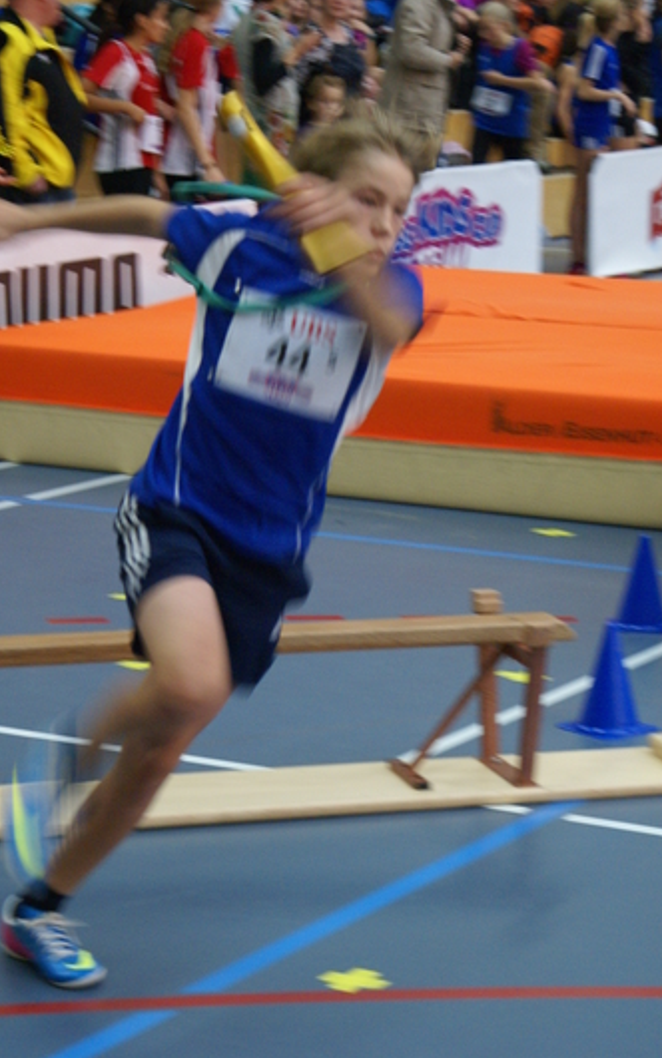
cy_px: 528
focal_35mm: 109
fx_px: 3146
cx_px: 336
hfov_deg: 12.0
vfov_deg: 19.1
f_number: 5.6
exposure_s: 1/60
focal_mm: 70
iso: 800
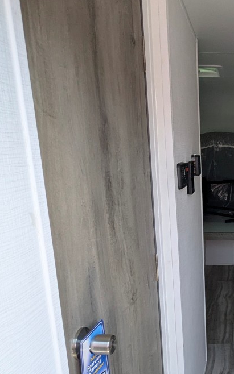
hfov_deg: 31.0
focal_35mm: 36
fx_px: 367
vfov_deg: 53.2
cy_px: 240
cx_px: 264
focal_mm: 2.35
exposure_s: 1/238
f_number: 2.2
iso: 87
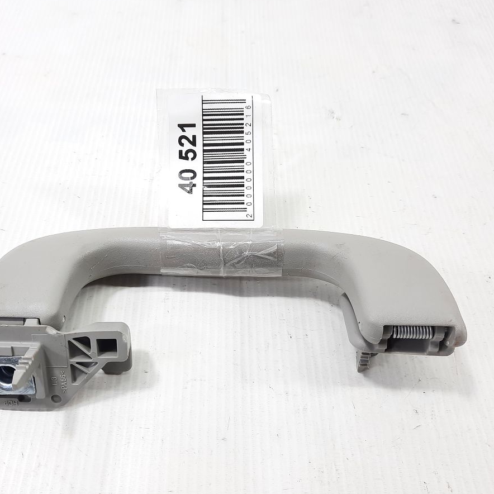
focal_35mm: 30
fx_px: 484
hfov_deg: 53.8
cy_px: 244
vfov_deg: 54.0
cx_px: 207
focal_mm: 4.6
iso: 40
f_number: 2
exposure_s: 1/50
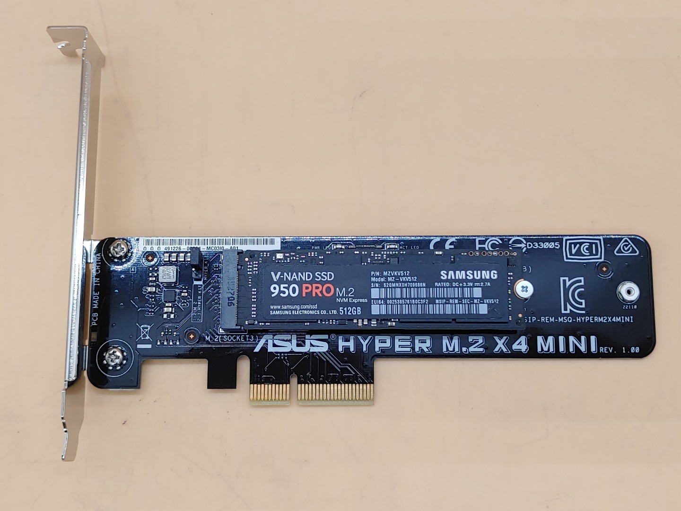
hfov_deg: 42.9
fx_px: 866
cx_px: 340
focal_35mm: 44
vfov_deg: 32.9
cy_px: 256
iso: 50
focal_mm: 4.36
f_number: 1.8
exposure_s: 1/90
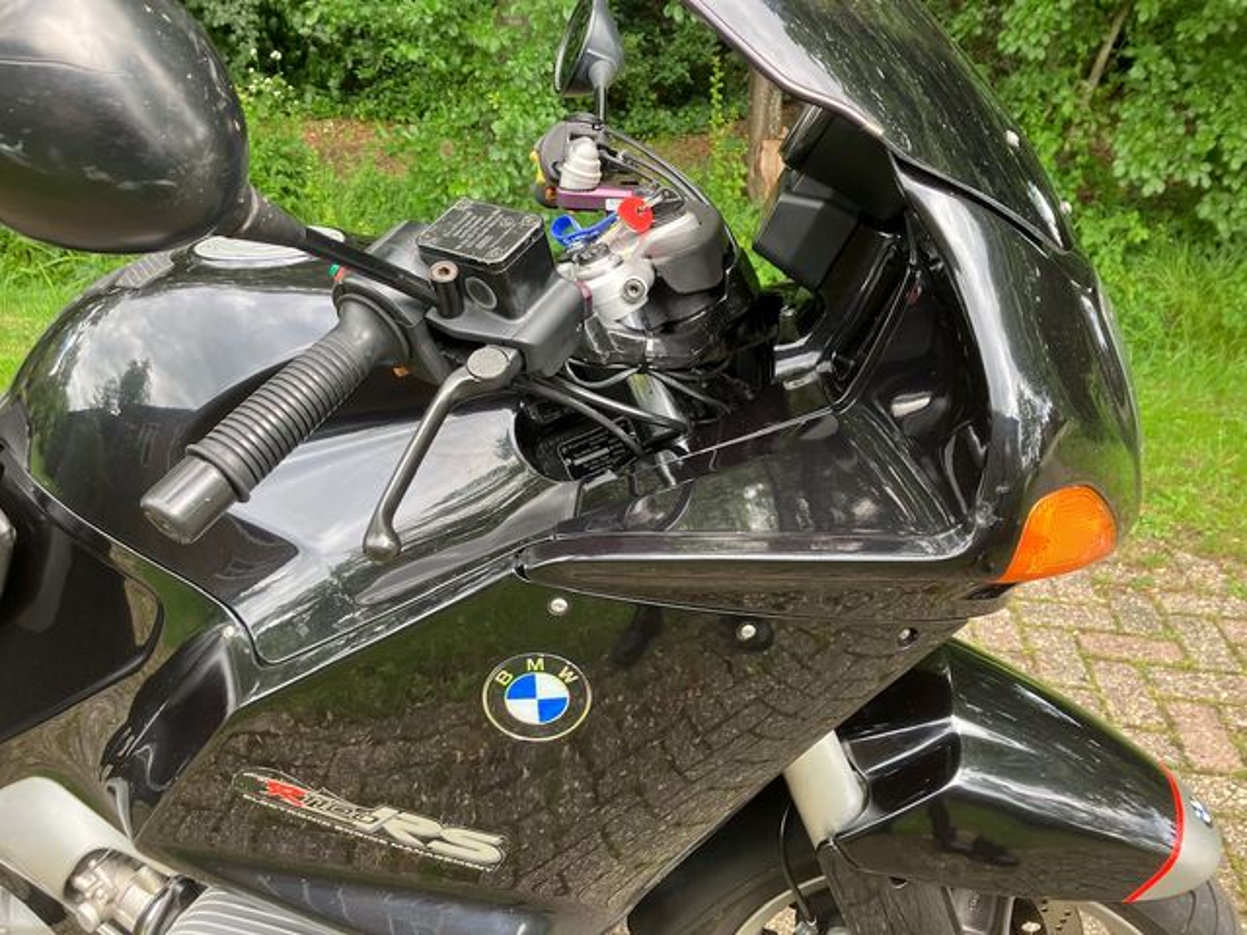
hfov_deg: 63.4
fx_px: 1009
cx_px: 624
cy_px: 468
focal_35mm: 28
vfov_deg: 49.7
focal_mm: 3.99
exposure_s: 1/121
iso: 64
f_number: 1.8
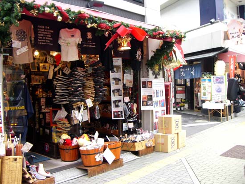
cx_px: 122
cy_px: 92
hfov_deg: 49.0
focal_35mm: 38
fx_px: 269
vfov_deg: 37.7
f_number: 2.7
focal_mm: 6.2
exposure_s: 1/60
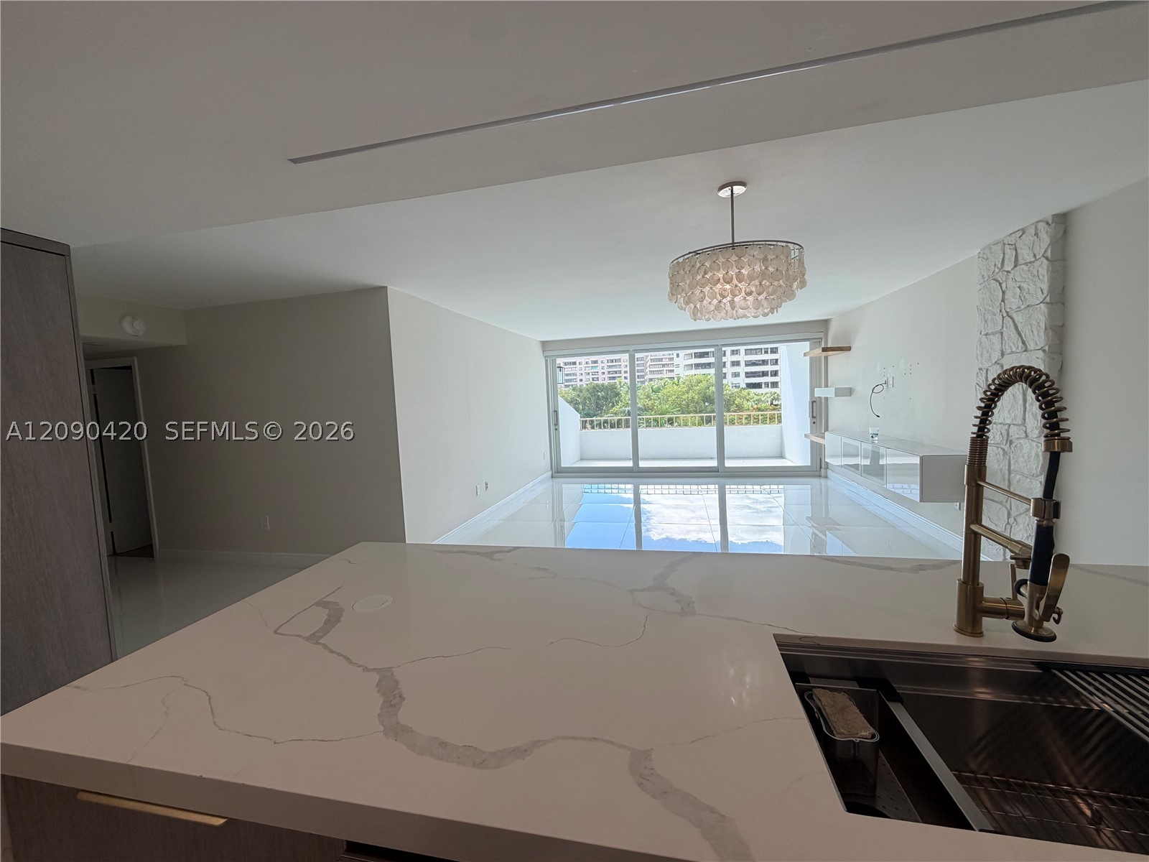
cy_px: 431
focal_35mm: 14
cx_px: 574
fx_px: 465
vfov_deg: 85.7
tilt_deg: -4.2
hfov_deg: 102.1
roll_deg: +2.8
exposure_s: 1/154
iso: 40
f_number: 2.2
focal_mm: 2.22
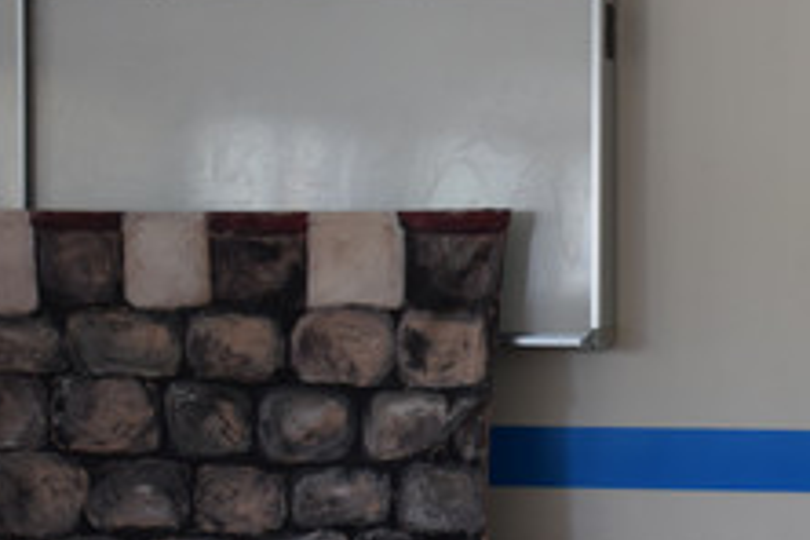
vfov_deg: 12.7
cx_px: 795
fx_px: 2430
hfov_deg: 18.5
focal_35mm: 108
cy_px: 323
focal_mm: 32
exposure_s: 1/60
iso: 800
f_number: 4
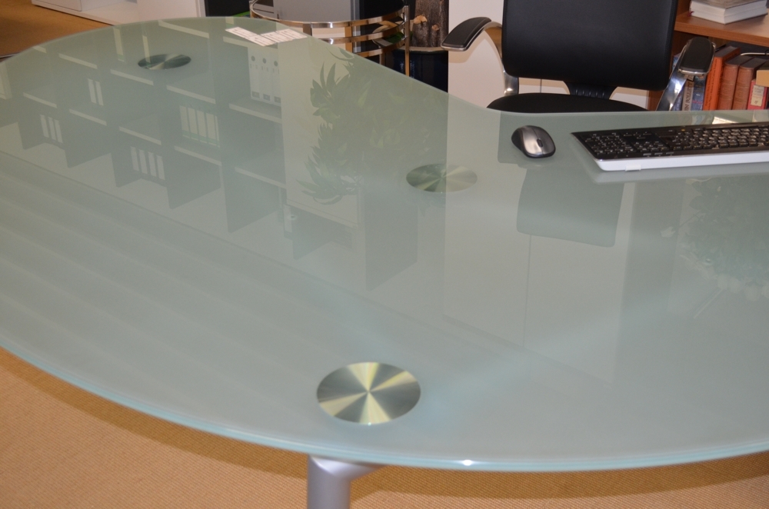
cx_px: 384
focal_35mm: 48
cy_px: 254
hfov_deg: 41.2
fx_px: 1023
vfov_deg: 27.9
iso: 1000
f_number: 4.8
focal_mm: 32
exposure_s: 1/60
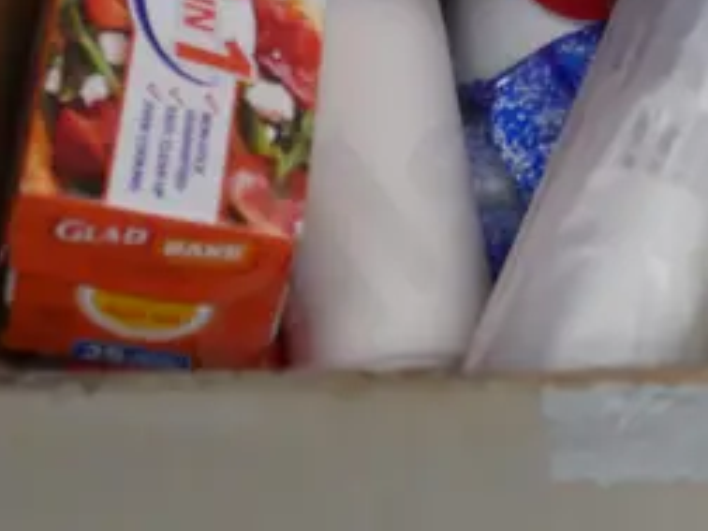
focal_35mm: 130
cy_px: -1
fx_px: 2659
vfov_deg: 11.3
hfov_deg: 14.9
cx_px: 708
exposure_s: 1/60
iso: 640
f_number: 3.6
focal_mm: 16
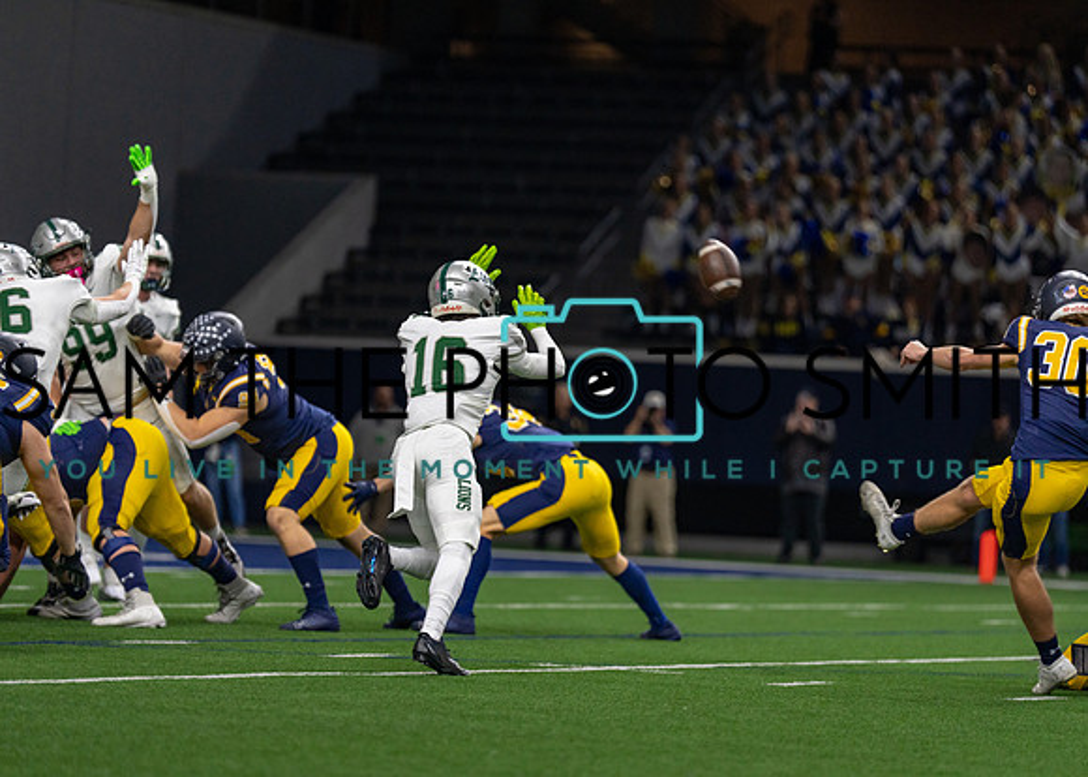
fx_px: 5600
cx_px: 544
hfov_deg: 11.1
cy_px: 388
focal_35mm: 181
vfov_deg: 7.9
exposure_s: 1/1250
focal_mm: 173
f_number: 2.8
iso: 1600
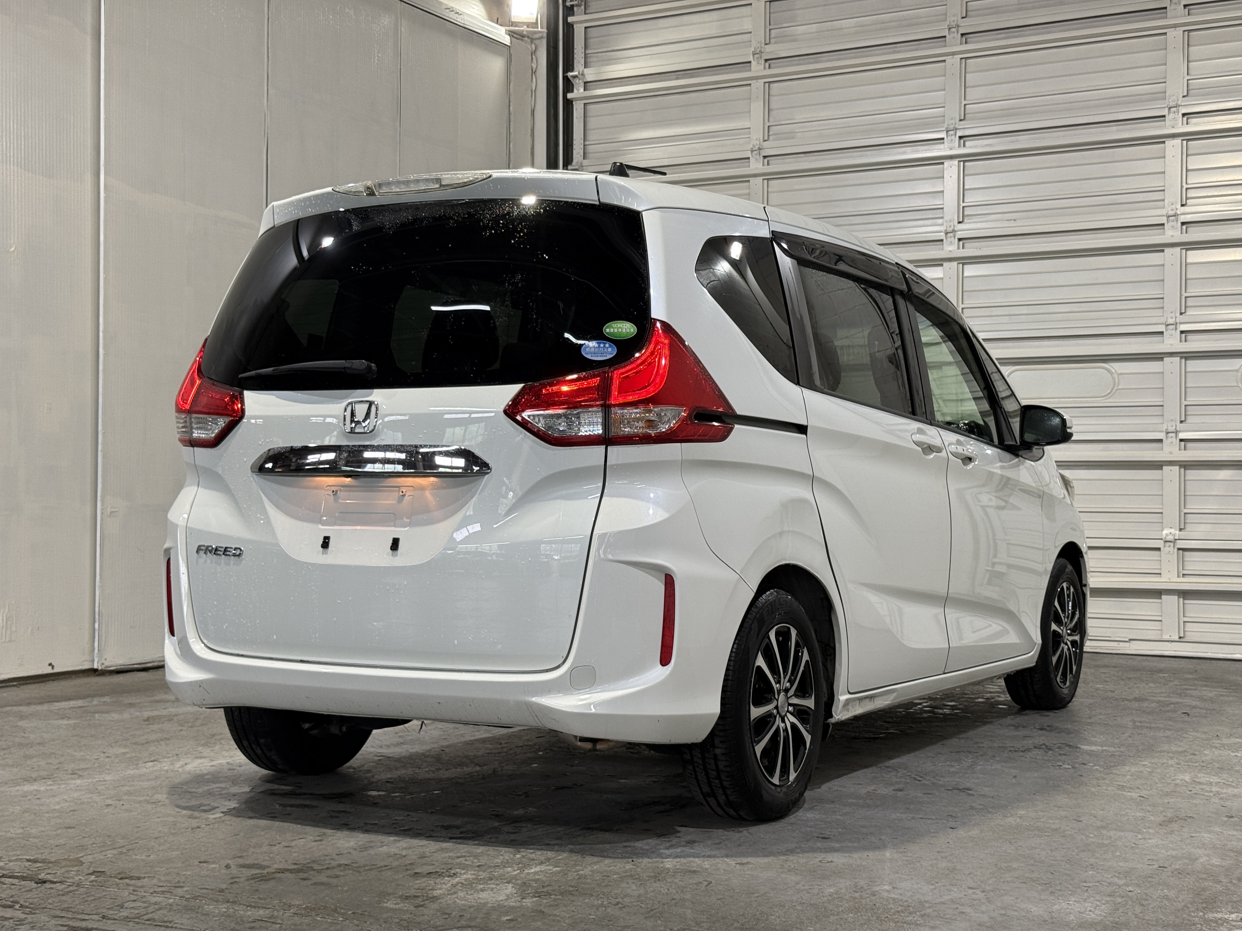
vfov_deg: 29.7
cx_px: 629
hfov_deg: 38.9
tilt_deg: +0.7
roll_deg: -0.9
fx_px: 1758
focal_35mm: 49
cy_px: 474
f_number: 1.78
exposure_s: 1/60
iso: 64
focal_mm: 6.76
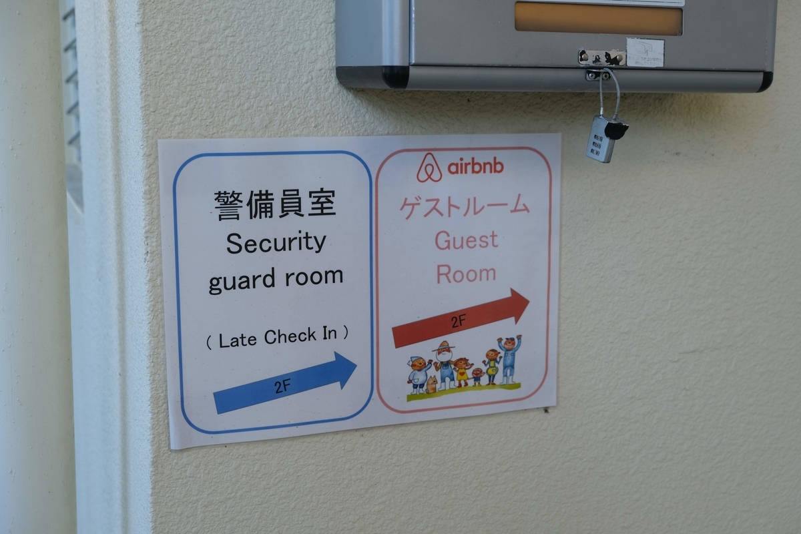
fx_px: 1046
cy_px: 267
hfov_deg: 41.9
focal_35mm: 47
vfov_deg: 28.6
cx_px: 400
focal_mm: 31.5
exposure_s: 1/100
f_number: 4
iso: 160
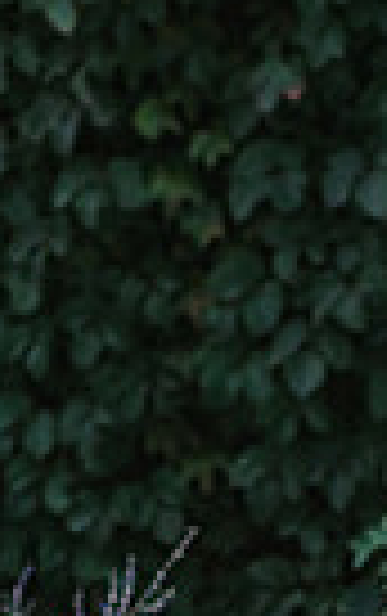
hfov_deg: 2.4
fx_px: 9252
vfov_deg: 3.8
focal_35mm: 550
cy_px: 825
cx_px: 634
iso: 200
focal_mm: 85
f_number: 2.8
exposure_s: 1/320
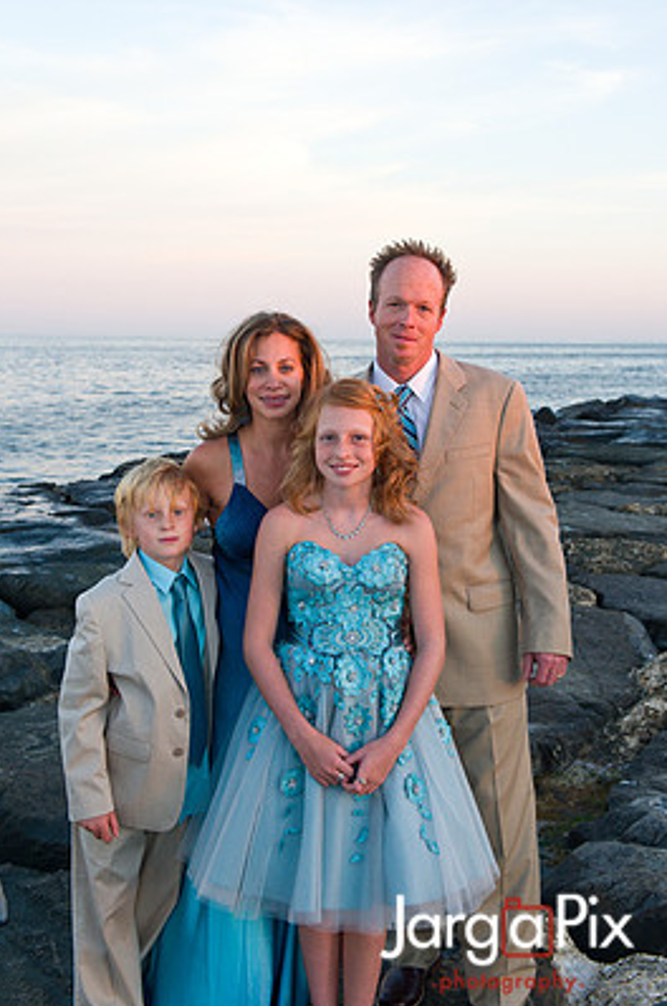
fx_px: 1199
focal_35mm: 43
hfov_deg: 31.1
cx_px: 342
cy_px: 460
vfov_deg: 45.5
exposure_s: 1/200
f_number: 5.6
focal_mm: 38
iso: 800
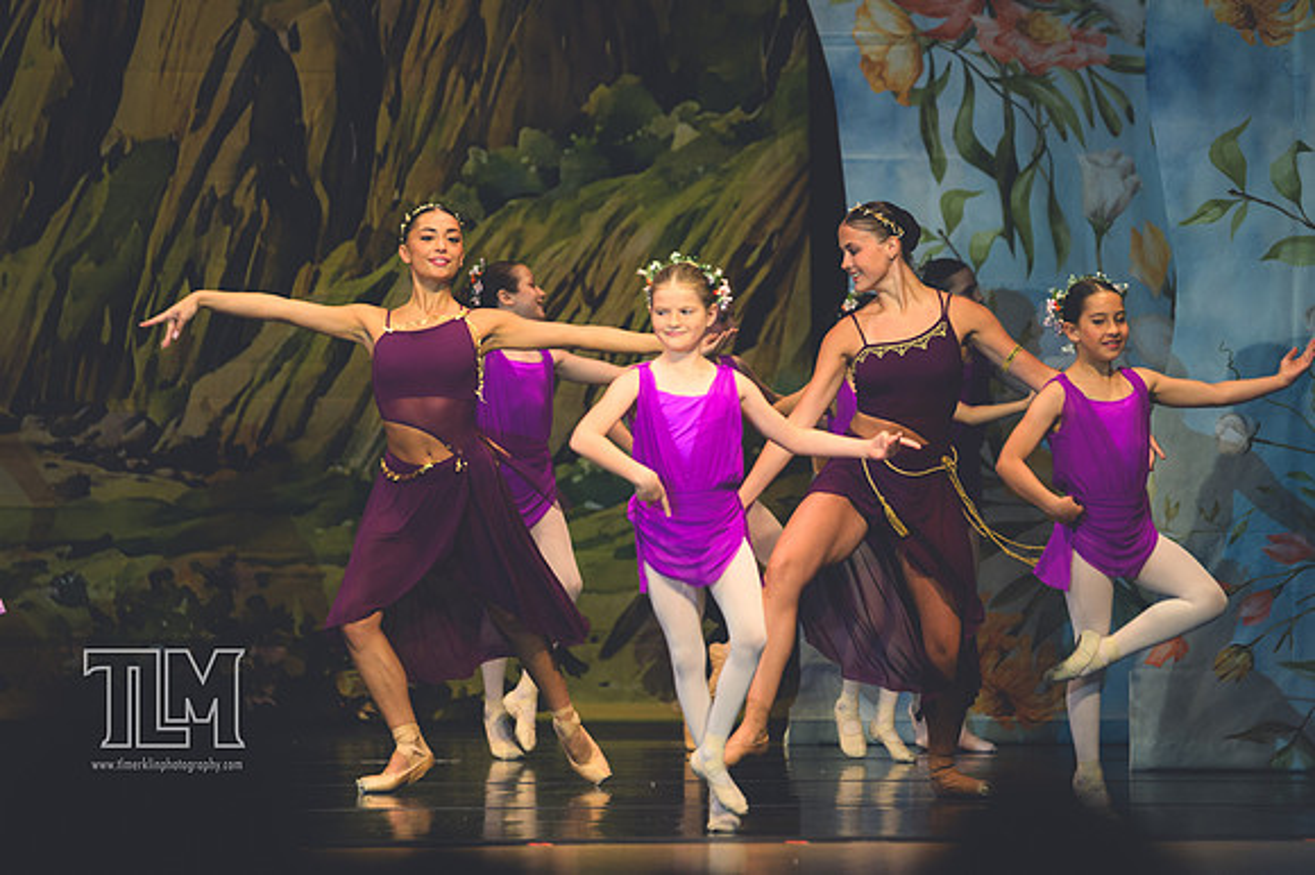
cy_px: 438
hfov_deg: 6.9
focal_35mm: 300
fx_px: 10952
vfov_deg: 4.6
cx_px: 658
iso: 1100
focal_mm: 200
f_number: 2.8
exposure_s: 1/500
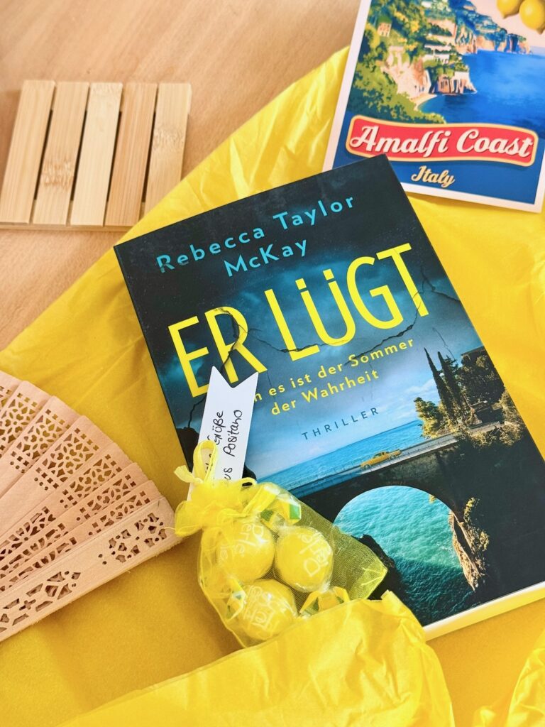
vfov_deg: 39.7
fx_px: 1008
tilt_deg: -63.0
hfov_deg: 30.3
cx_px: 272
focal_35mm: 48
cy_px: 364
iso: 160
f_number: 1.78
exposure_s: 1/60
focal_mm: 6.76
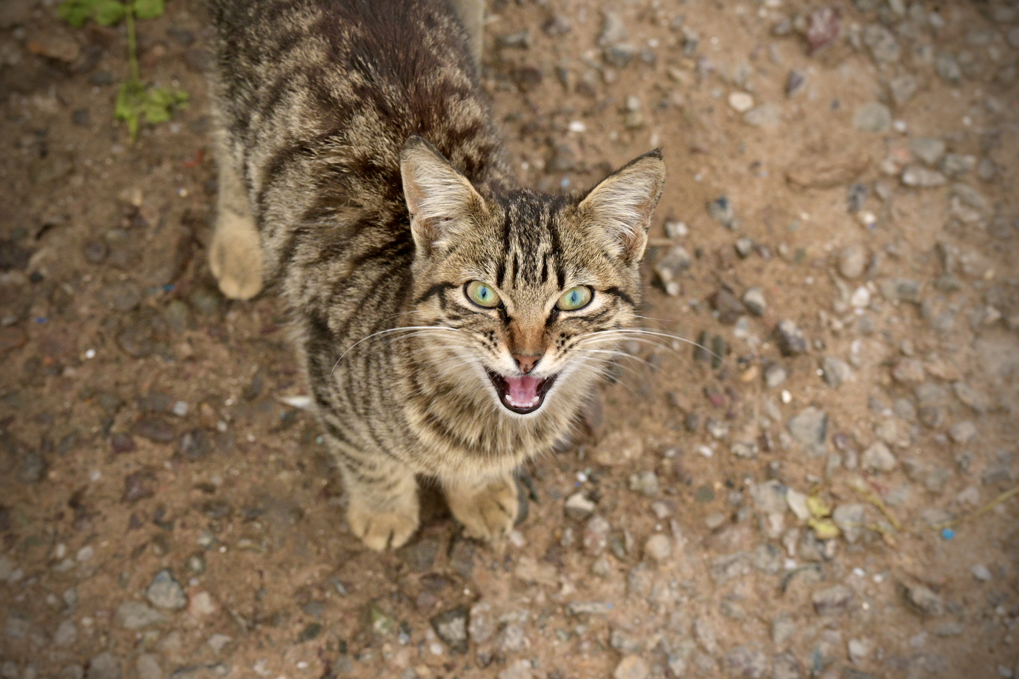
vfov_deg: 14.3
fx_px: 2717
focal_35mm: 96
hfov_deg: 21.2
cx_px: 510
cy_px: 340
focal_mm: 64
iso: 1250
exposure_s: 1/80
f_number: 6.3
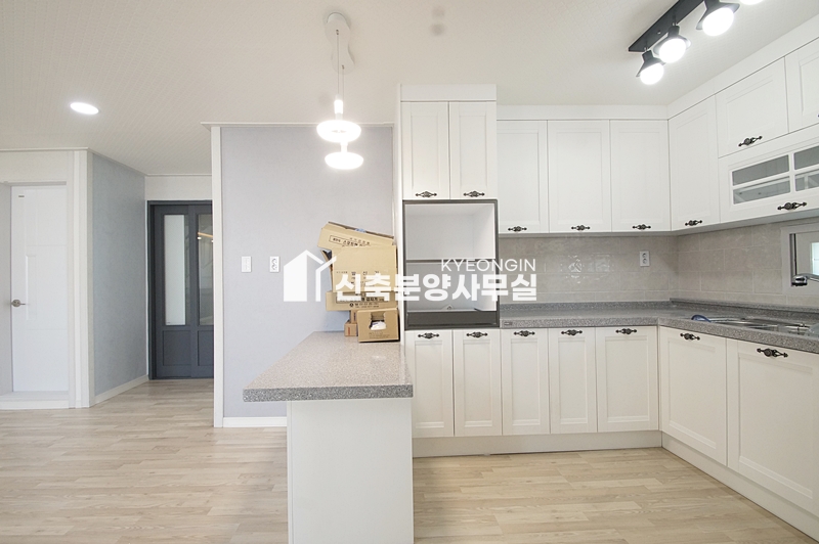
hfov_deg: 100.4
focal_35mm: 15
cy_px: 272
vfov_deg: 77.2
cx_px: 410
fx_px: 341
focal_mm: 10
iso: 800
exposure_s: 1/30
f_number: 9
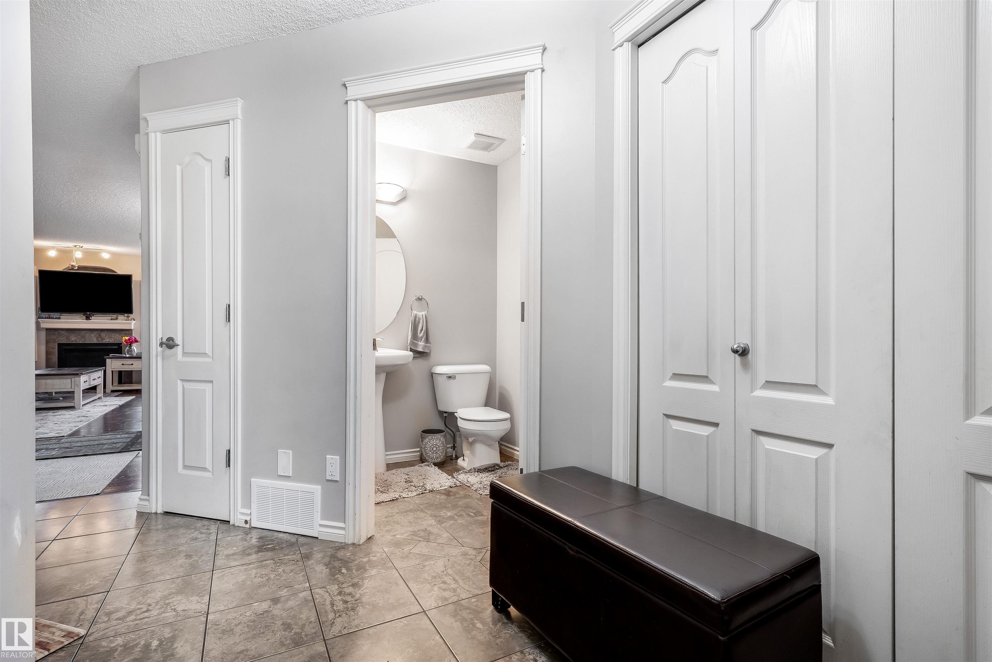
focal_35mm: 16
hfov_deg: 95.0
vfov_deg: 72.1
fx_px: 455
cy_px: 331
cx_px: 496
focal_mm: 11
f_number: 9.5
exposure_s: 1/20
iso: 200
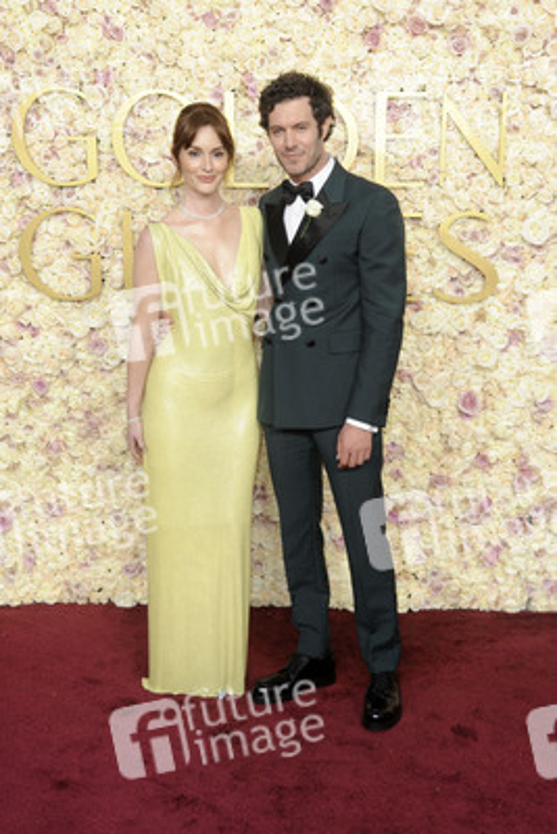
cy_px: 417
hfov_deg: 26.0
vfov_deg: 38.2
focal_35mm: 52
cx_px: 278
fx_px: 1206
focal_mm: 52
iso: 1000
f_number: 13
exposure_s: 1/250
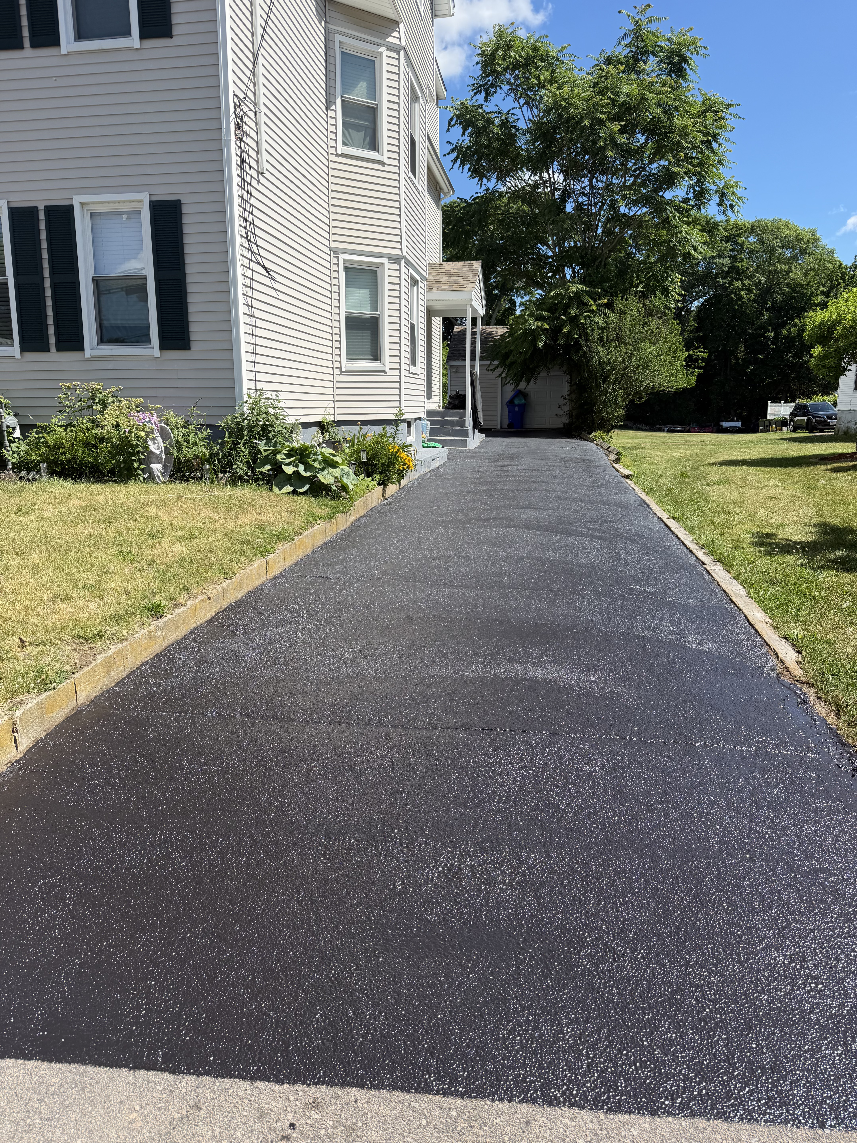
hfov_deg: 56.8
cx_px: 428
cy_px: 572
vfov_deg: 71.6
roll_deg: +0.3
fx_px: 792
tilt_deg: -12.5
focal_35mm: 24
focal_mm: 6.76
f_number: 1.78
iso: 80
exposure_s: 1/3021
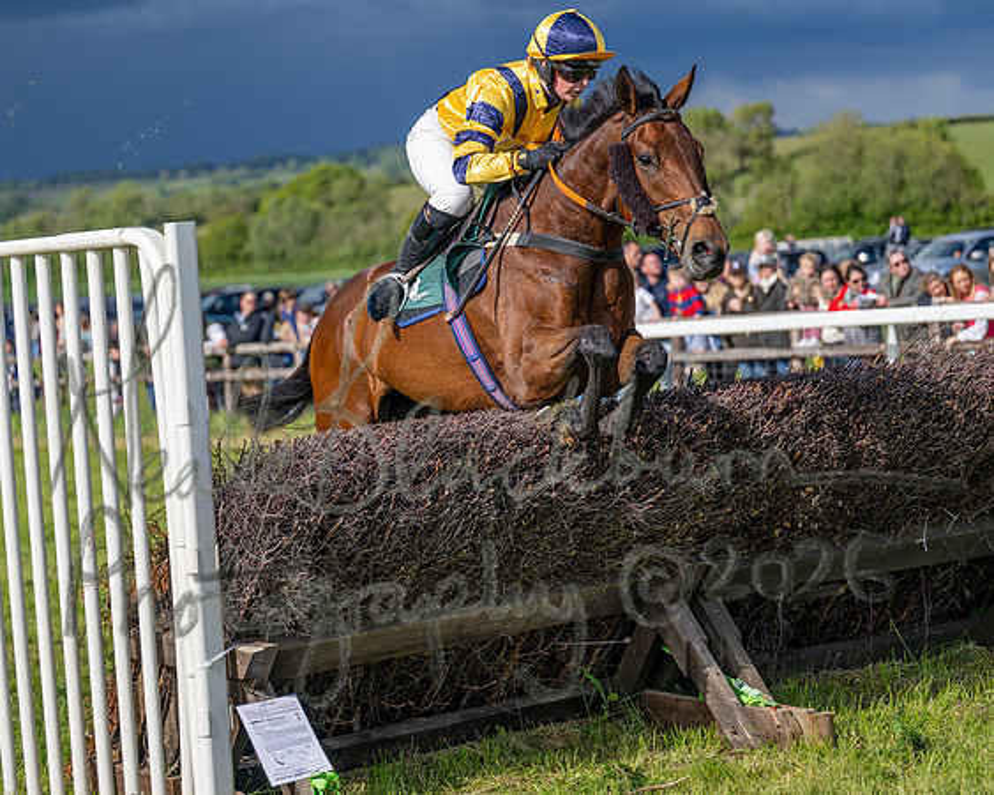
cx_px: 394
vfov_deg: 16.7
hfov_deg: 20.8
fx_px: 2708
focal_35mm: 92
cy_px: 395
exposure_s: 1/2000
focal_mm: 79
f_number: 2.8
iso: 100
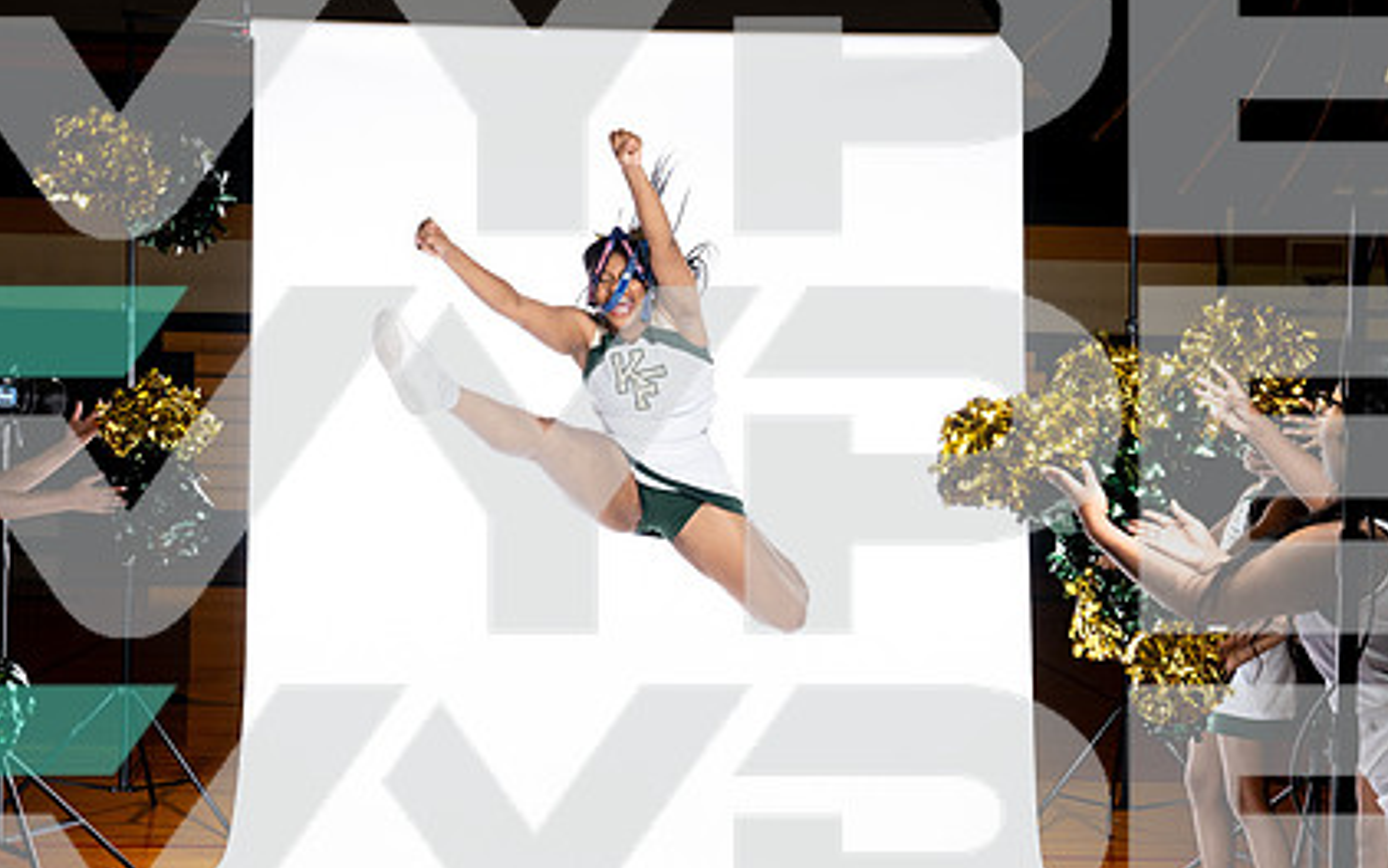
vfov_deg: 21.3
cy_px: 468
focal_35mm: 61
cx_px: 672
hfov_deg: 33.5
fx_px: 2308
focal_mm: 41
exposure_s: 1/250
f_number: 8
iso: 400
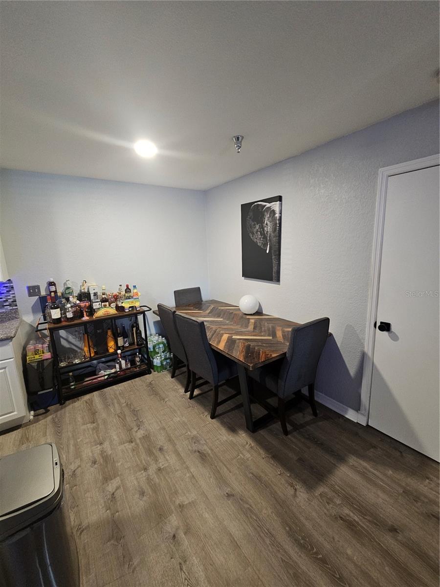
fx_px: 220
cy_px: 294
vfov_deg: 106.2
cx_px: 220
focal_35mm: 13
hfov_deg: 89.9
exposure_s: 1/30
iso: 500
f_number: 2.2
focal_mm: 2.2
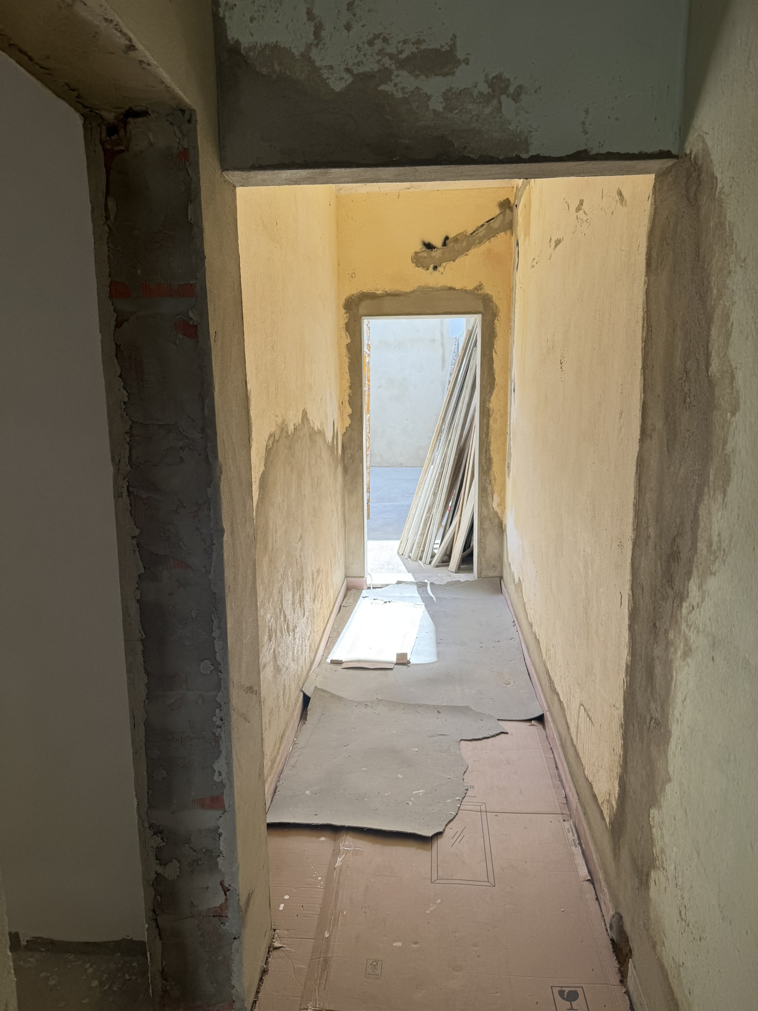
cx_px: 379
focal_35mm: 24
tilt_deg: -9.2
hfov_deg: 56.8
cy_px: 506
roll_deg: +0.4
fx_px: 701
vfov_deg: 71.6
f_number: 1.78
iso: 80
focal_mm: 6.76
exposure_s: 1/390
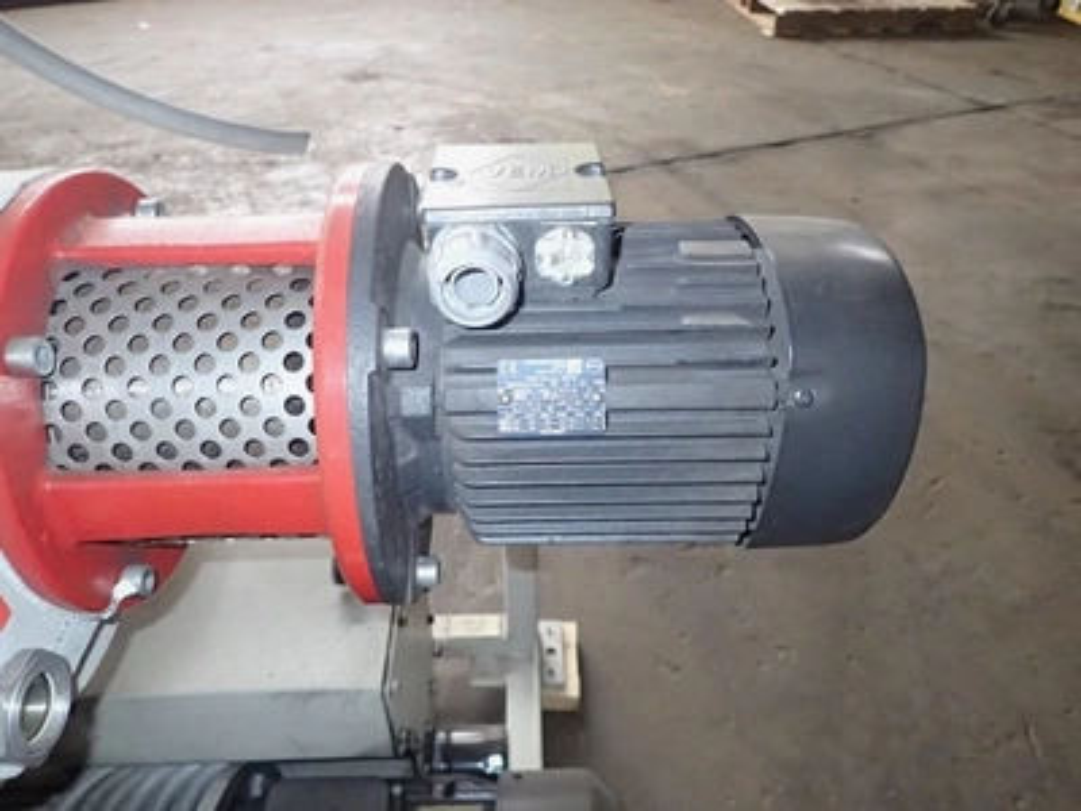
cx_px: 540
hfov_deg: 69.4
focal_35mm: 25
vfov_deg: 54.9
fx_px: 781
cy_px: 406
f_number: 2
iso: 800
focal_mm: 4.5
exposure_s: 1/20
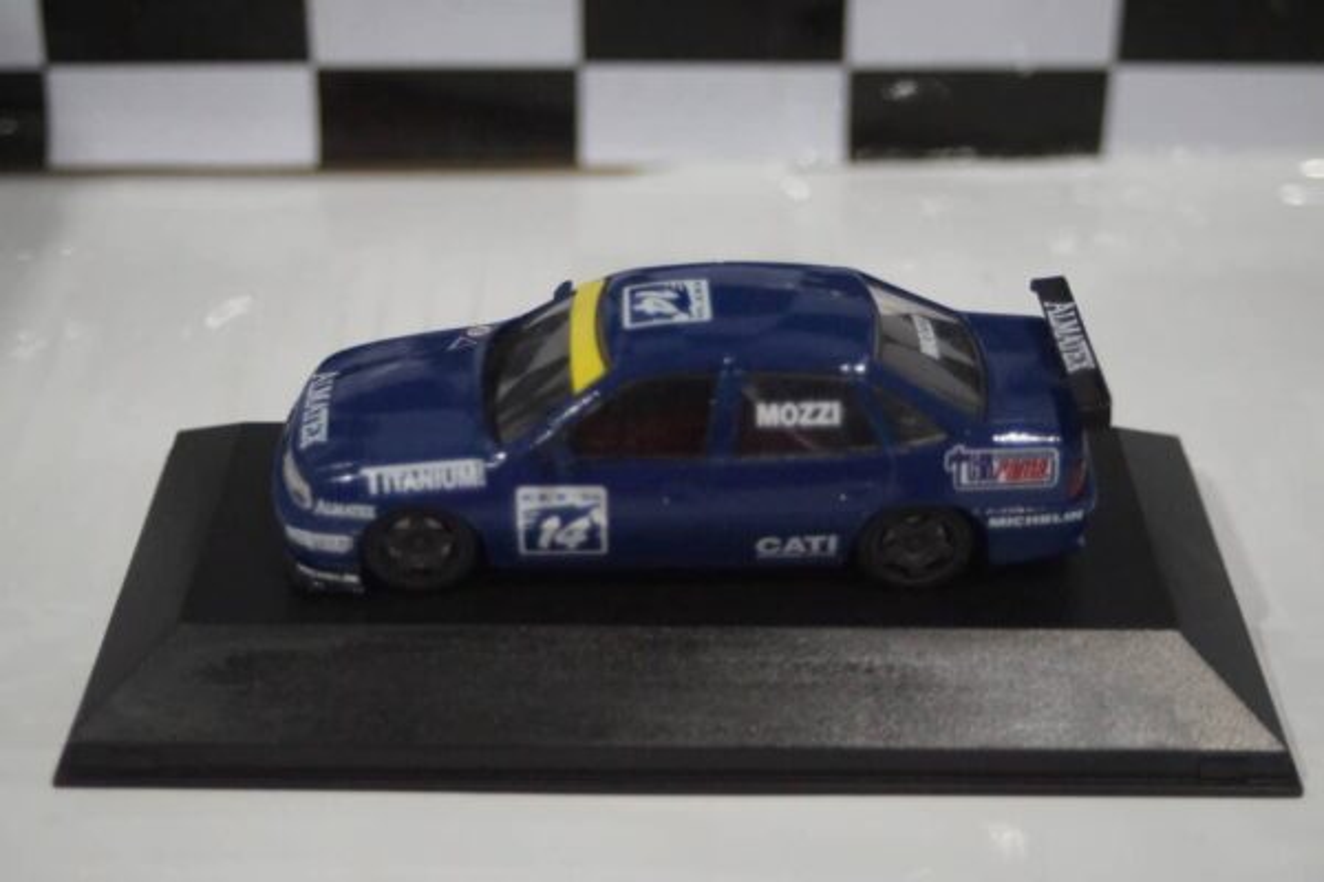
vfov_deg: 20.2
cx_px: 662
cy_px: 441
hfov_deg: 29.9
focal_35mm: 68
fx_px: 2482
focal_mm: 45
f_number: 4.5
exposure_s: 1/125
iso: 3200
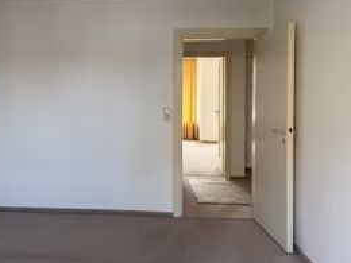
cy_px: 104
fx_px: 365
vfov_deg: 39.5
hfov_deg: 50.5
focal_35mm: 36
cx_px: 119
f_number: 1.6
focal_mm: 5.96
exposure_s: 1/121
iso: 100
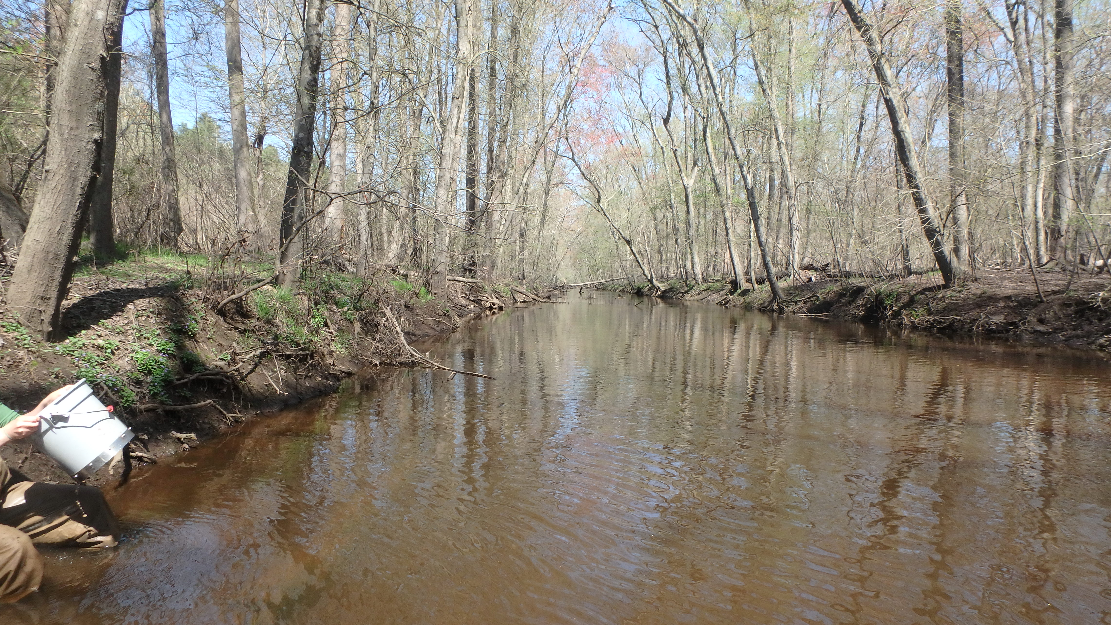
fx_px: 678
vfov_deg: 49.5
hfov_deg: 78.7
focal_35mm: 23
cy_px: 323
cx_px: 555
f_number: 3.5
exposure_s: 1/320
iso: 125
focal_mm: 3.7
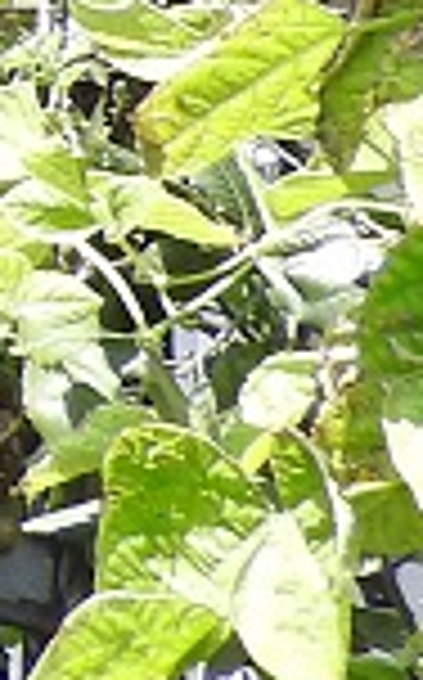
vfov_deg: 9.6
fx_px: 3737
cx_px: -2106
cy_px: -716
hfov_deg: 4.7
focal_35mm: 202
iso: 100
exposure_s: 1/320
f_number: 3.3
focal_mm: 4.3
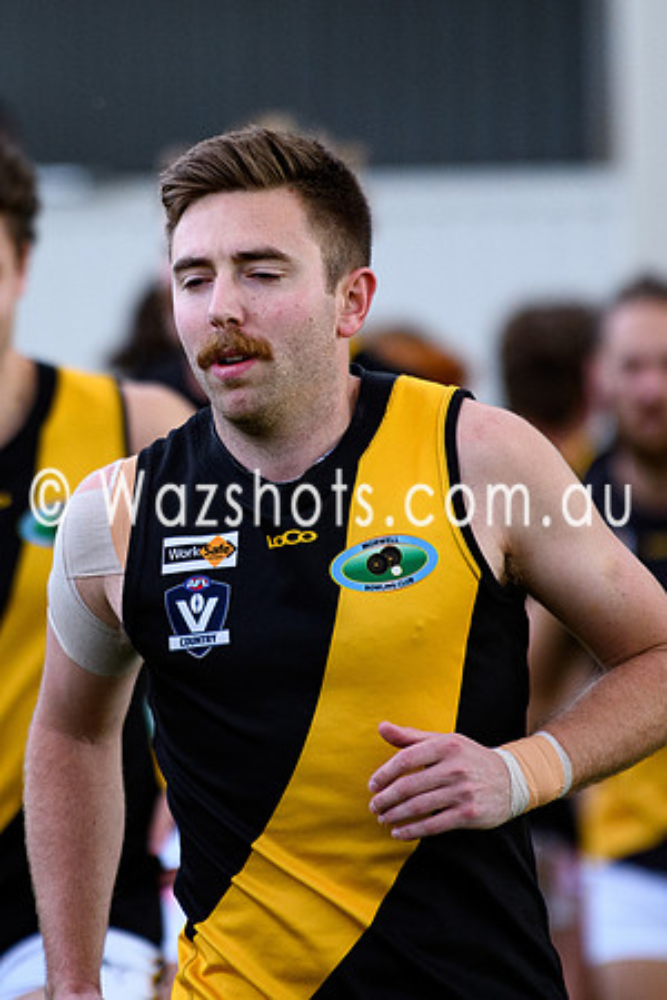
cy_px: 364
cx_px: 159
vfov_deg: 3.6
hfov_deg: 2.4
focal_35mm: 573
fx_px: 15912
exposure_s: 1/2500
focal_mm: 200
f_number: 2.8
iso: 900
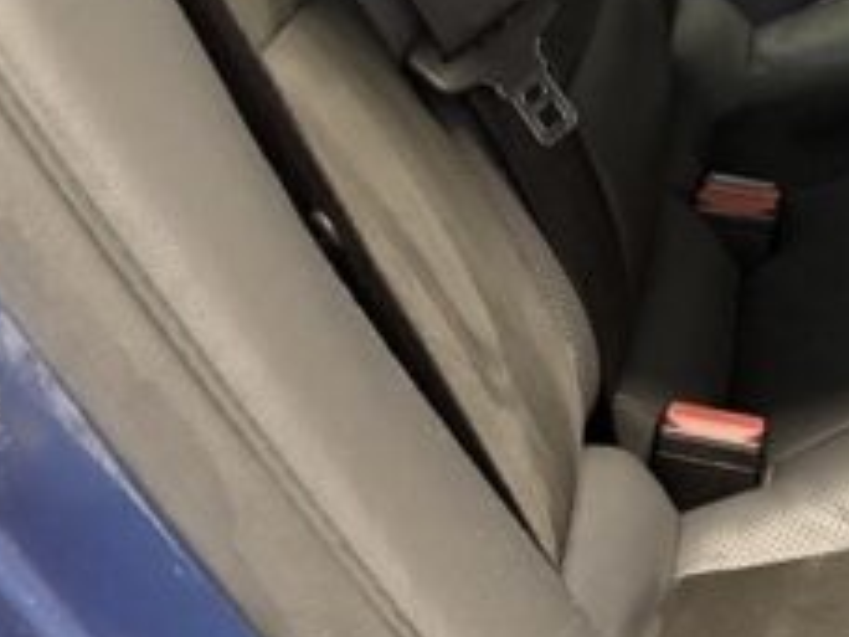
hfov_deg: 15.9
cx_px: 1132
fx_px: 2870
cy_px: -294
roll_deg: +0.0
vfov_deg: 12.1
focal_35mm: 117
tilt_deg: -9.9
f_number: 1.6
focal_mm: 5.96
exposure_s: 1/33
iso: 500
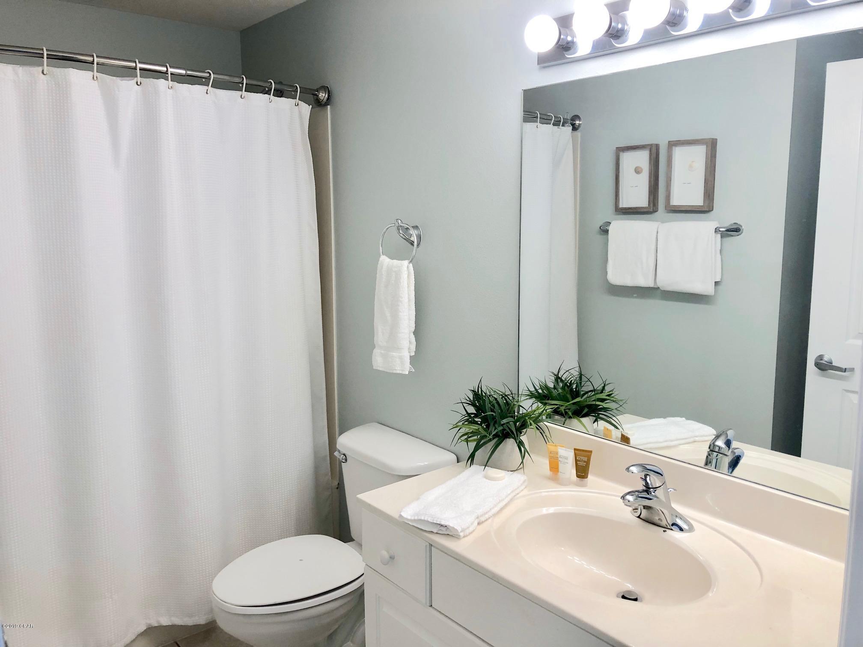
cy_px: 324
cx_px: 432
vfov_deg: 49.7
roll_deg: +0.1
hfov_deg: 63.4
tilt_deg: -9.3
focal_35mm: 28
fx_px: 698
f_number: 1.8
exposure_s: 1/40
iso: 25
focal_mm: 3.99
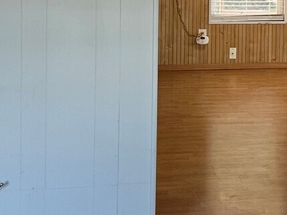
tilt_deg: -3.3
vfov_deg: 15.9
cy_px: -30
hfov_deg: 21.4
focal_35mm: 90
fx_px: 746
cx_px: 251
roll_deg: -1.3
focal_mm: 6.86
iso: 200
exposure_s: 1/120
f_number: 1.78
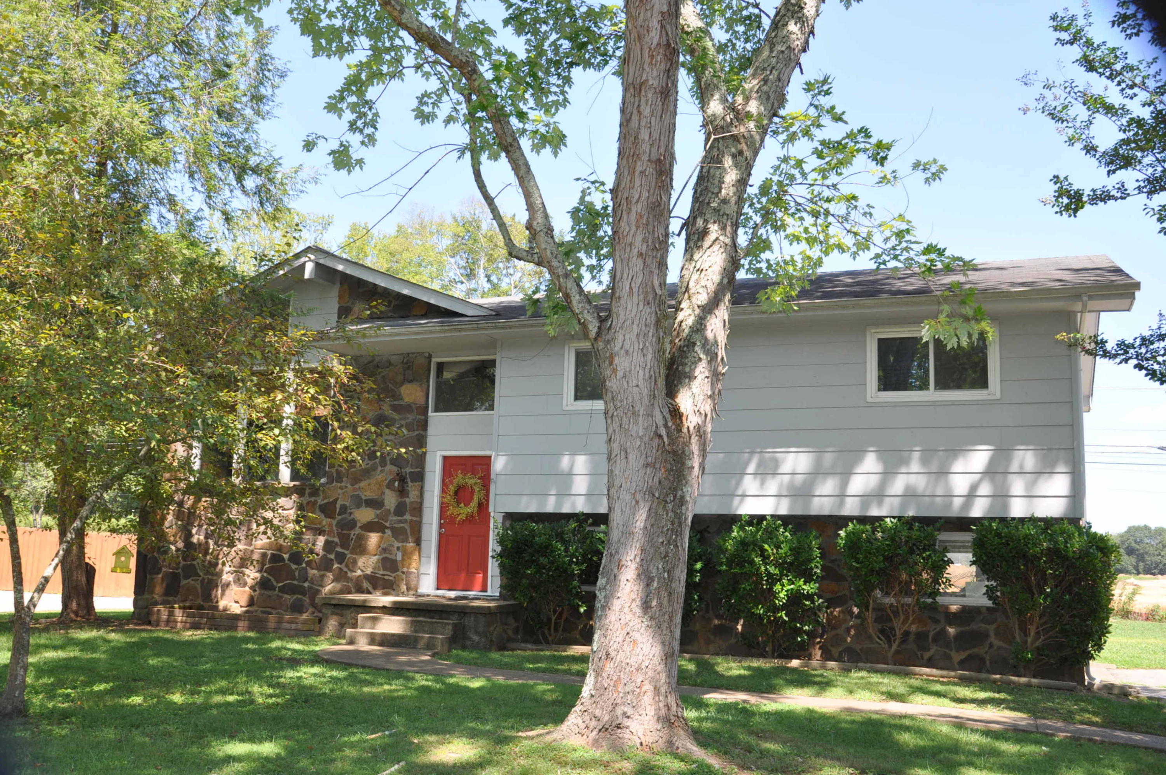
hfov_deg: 57.3
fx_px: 1067
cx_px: 583
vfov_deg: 39.9
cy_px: 388
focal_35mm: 33
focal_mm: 22
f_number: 7.1
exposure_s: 1/200
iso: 200
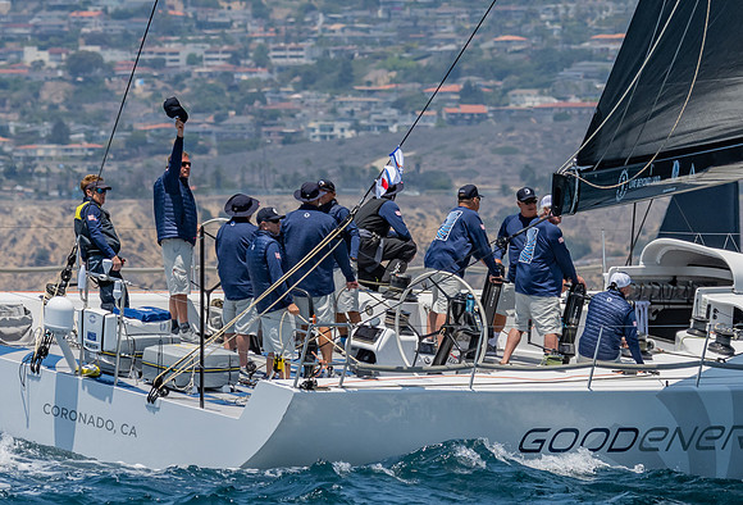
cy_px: 74
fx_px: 10999
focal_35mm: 530
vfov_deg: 2.6
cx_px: 496
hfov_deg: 3.9
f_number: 5.6
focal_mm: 220
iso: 320
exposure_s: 1/2500
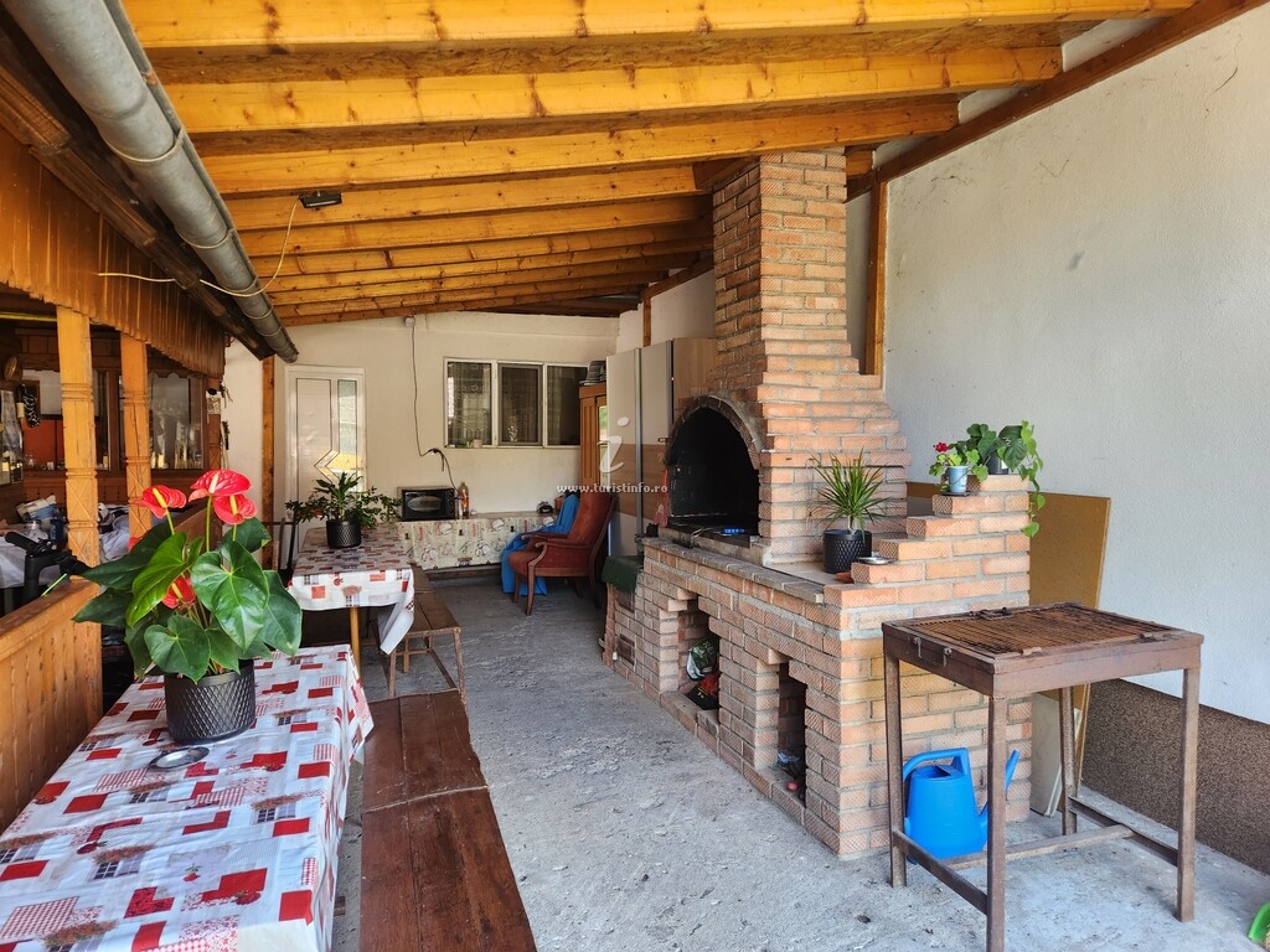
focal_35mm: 23
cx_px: 635
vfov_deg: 58.9
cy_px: 476
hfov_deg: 73.9
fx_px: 844
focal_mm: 5.4
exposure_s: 1/180
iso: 125
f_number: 1.8
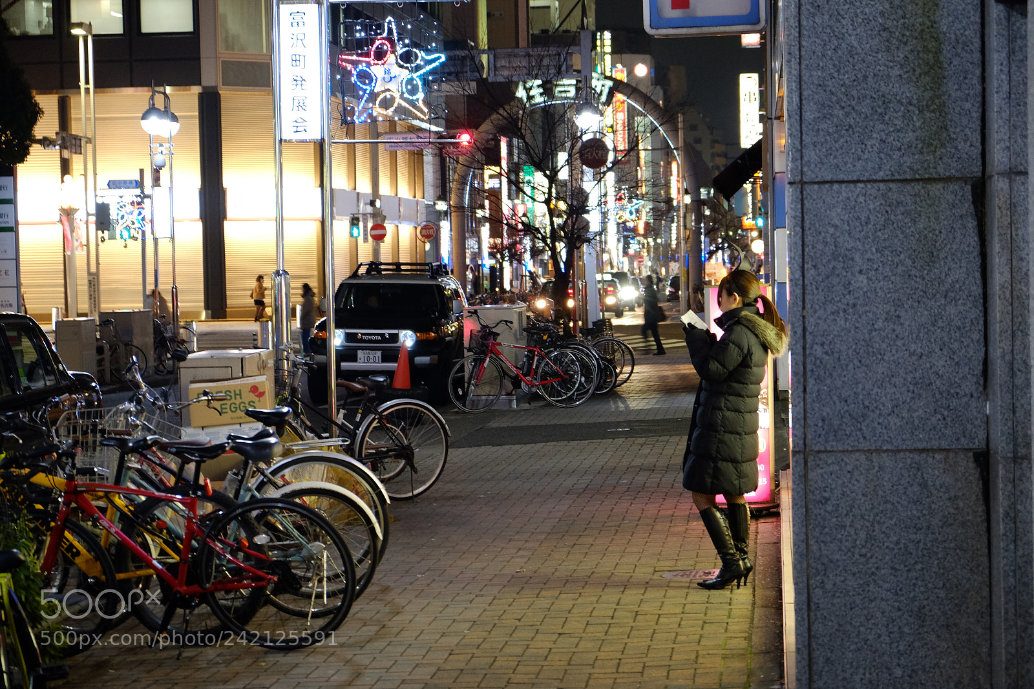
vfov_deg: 16.4
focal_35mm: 83
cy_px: 344
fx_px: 2383
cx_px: 517
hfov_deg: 24.5
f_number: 4
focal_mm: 55
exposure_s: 1/20
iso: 1600
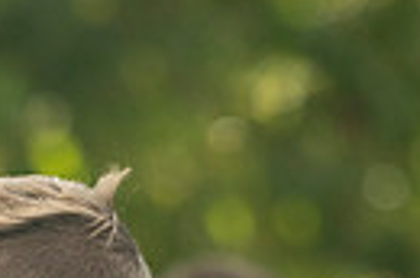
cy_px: 533
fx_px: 8321
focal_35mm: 715
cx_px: 90
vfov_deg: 1.9
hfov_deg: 2.9
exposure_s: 1/8000
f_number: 2.8
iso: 1000
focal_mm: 160
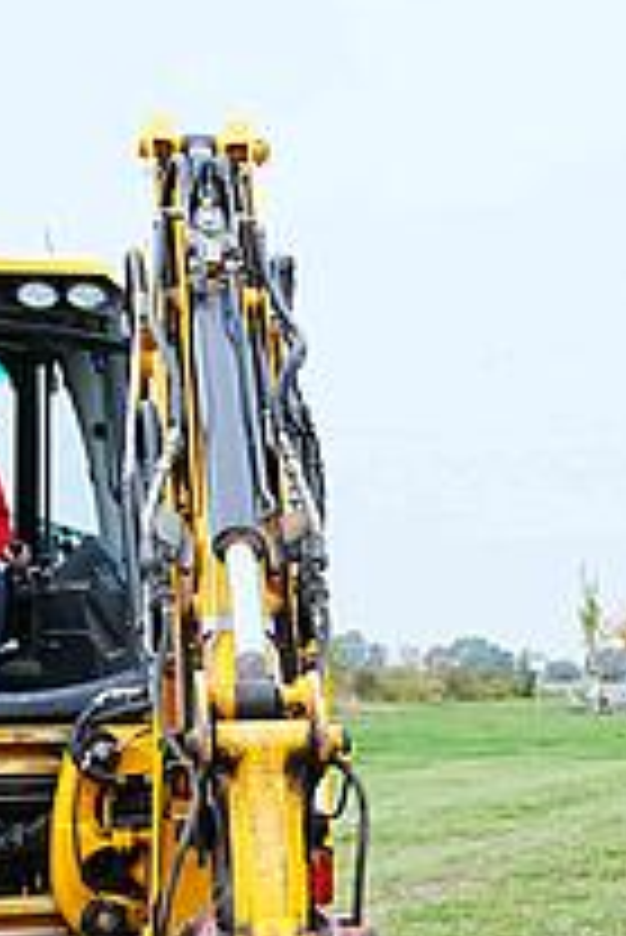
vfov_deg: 21.0
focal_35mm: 95
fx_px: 2474
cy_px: 828
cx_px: 991
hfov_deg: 13.4
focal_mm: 20
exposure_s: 1/170
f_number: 5
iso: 320
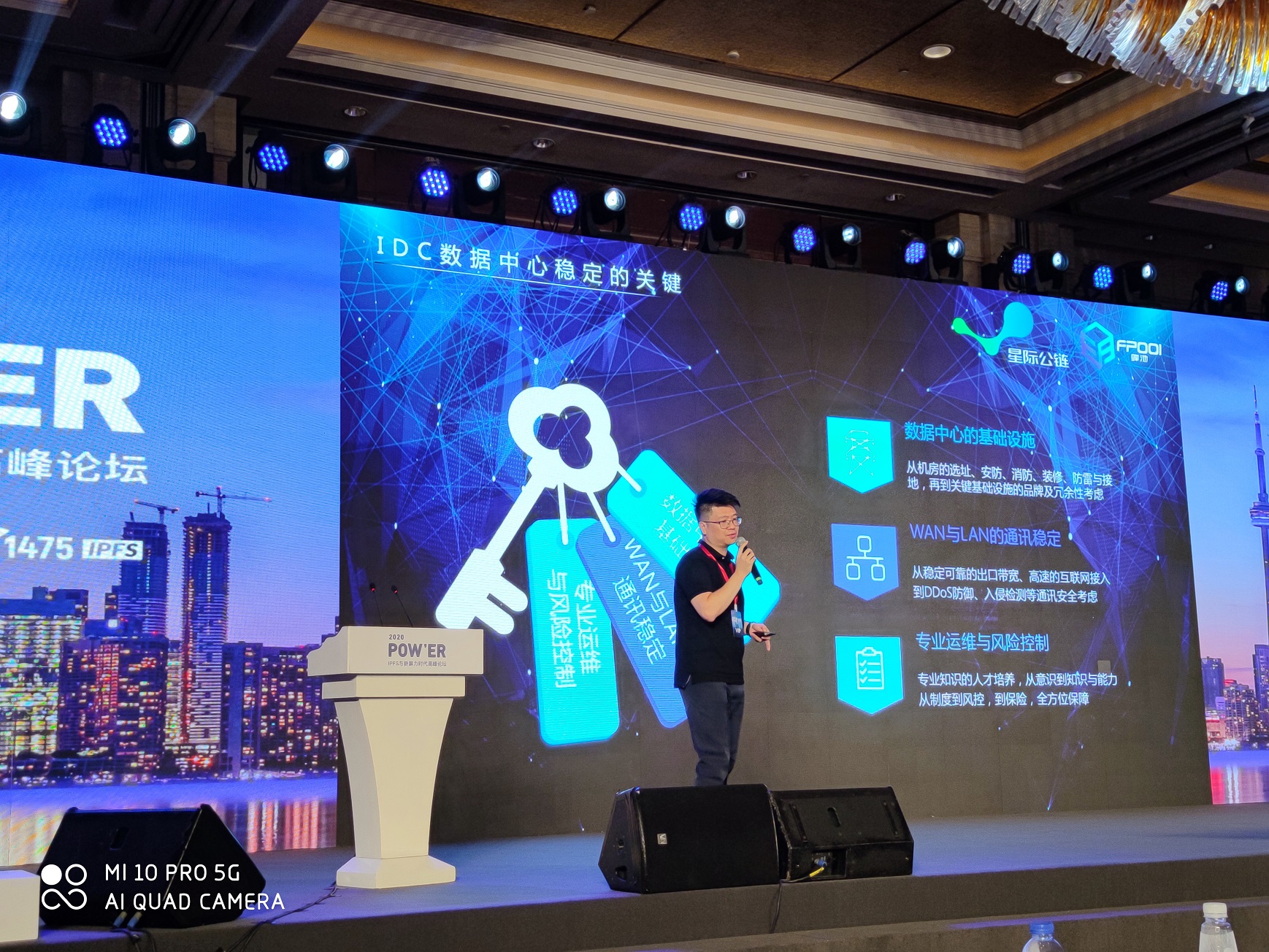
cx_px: 634
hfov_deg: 43.8
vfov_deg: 33.6
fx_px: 1577
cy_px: 476
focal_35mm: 43
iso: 108
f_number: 1.69
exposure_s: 1/100
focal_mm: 6.72
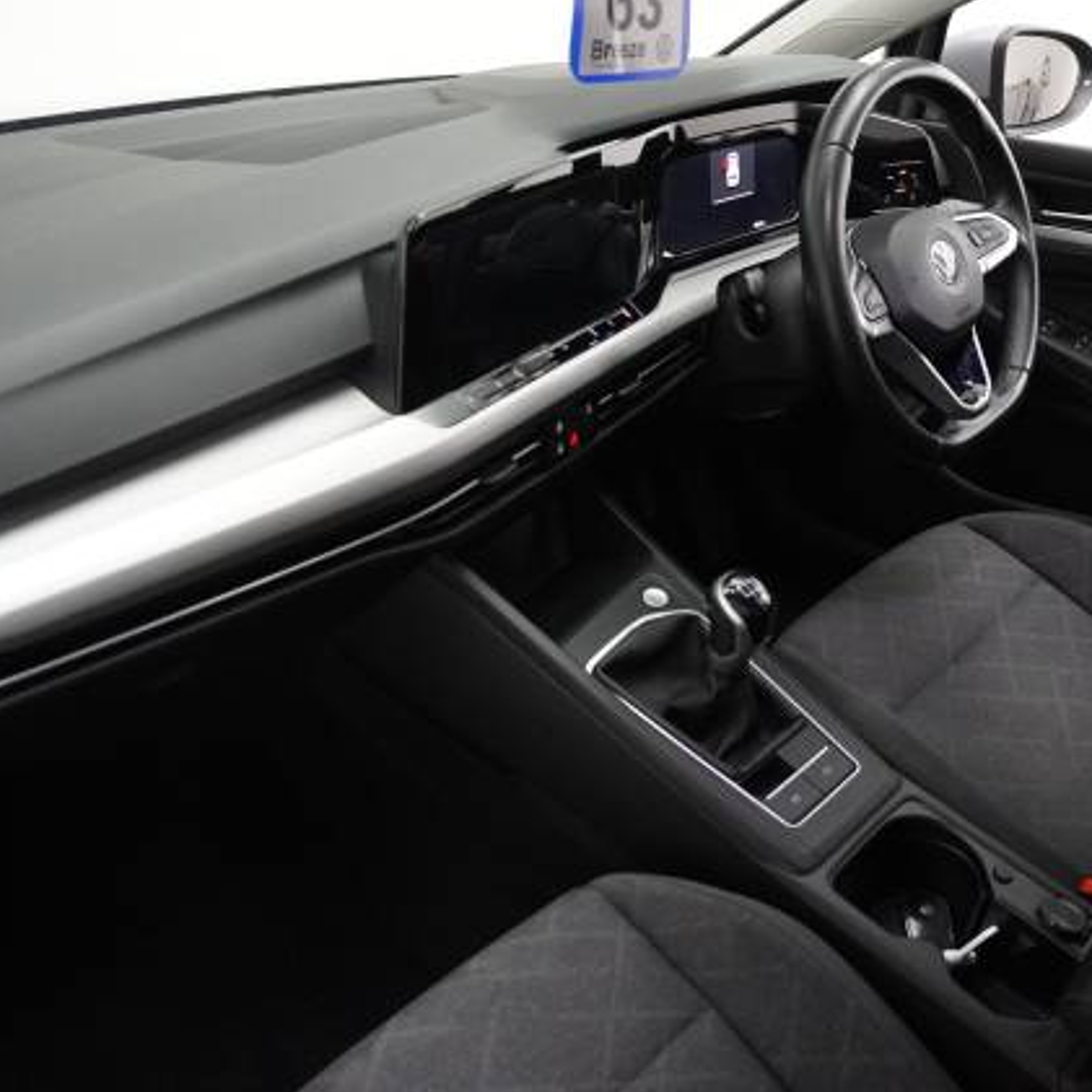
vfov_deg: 52.5
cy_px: 545
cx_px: 594
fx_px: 1106
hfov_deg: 52.5
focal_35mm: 31
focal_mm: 16
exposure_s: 1/200
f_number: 3.5
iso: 5000
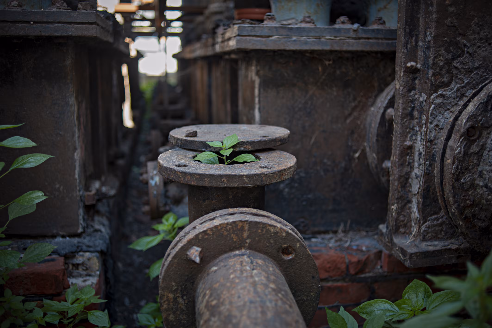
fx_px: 478
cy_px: 164
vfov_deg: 37.8
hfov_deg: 54.5
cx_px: 246
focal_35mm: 35
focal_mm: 35
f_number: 2.8
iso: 200
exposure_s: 1/200
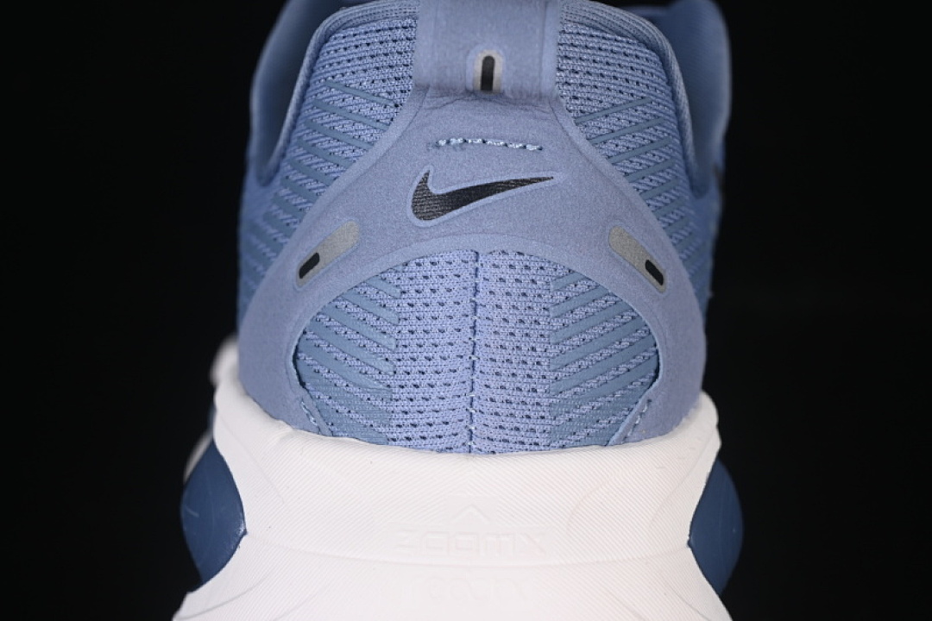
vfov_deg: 18.2
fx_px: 1942
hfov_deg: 27.0
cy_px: 310
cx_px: 466
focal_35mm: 75
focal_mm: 50
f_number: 7.1
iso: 160
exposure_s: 1/60
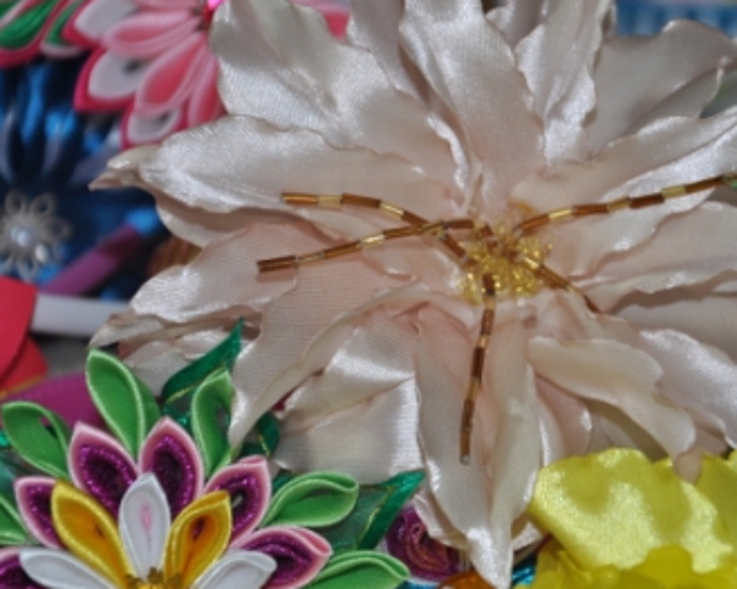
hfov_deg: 14.4
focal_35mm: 134
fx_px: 2922
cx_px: 482
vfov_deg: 11.5
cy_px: 260
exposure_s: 1/60
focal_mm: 70
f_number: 5.3
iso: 450
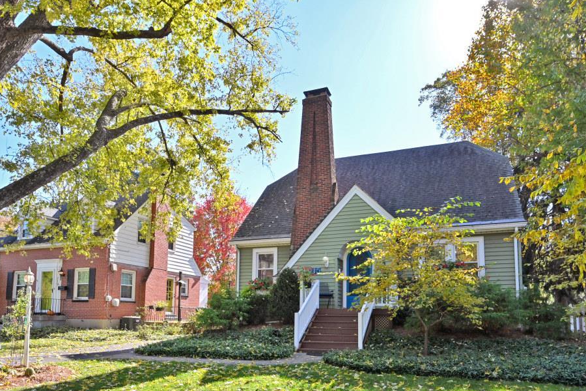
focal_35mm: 25
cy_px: 283
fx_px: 407
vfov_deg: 49.7
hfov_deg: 71.5
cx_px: 296
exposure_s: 1/250
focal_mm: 15
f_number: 5.6
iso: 110
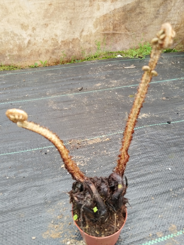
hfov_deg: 53.1
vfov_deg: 67.3
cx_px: 92
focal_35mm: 26
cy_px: 122
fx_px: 184
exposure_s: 1/50
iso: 587
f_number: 1.9
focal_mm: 4.95
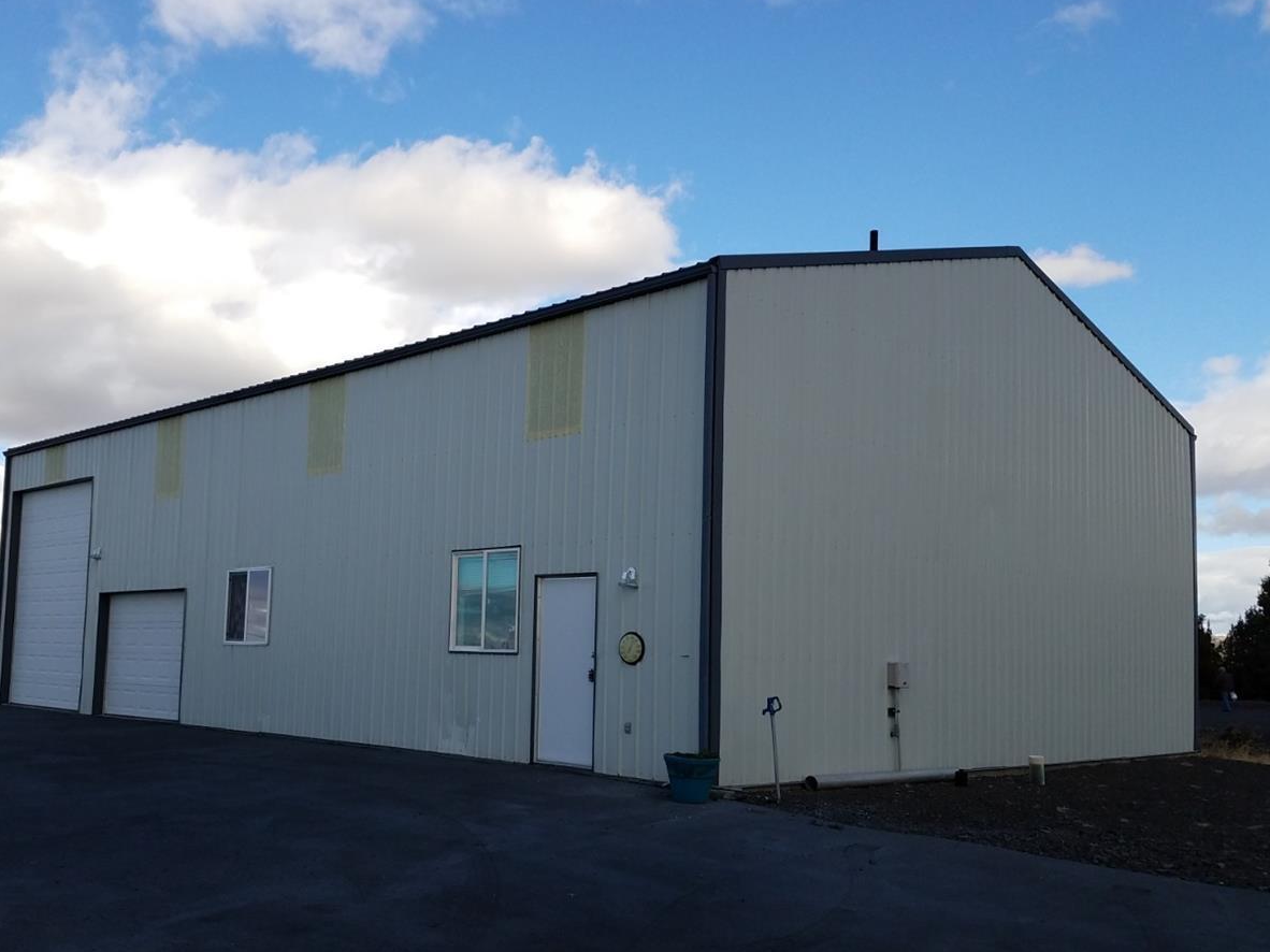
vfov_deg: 42.8
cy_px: 561
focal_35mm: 33
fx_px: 1210
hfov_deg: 55.0
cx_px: 511
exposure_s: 1/1688
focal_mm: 4.2
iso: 40
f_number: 1.7
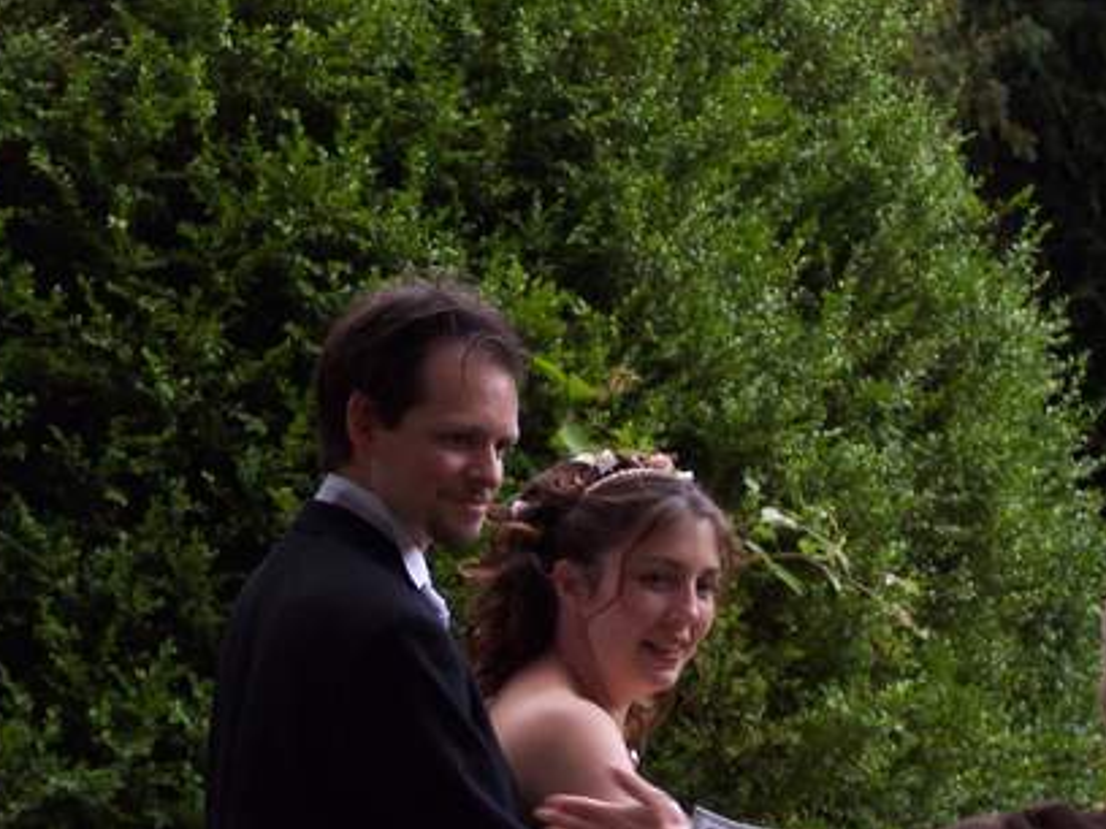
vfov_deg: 8.3
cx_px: 523
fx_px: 5719
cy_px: 553
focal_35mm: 179
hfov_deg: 11.0
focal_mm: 24
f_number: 4.8
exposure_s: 1/90
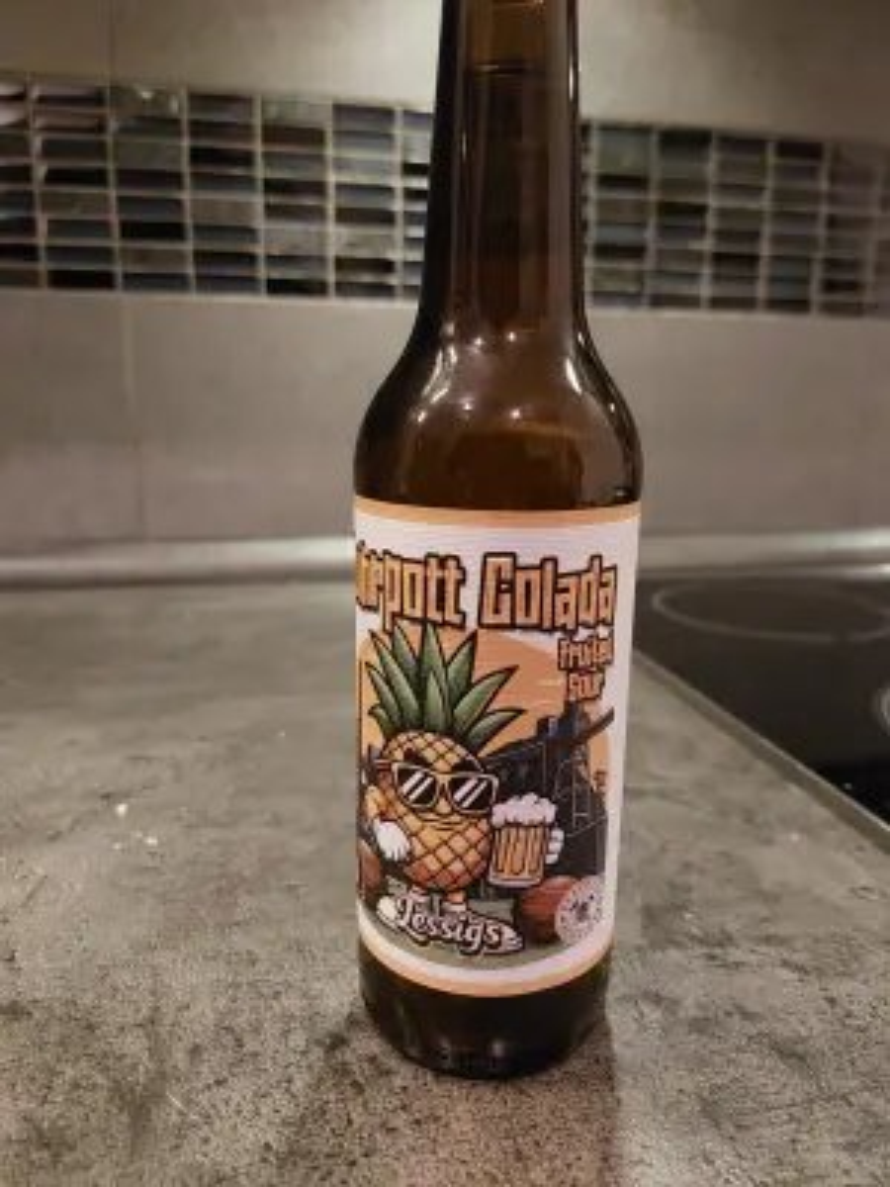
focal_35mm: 24
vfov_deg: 71.6
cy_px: 594
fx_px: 823
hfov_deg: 56.8
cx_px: 445
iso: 1000
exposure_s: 1/25
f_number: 1.8
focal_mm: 5.23
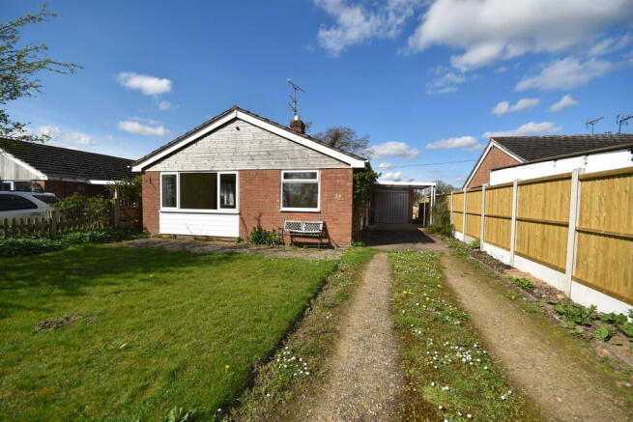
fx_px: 264
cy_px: 211
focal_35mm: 15
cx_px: 316
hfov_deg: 100.4
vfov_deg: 77.4
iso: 100
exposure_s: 1/320
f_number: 9
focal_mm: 10
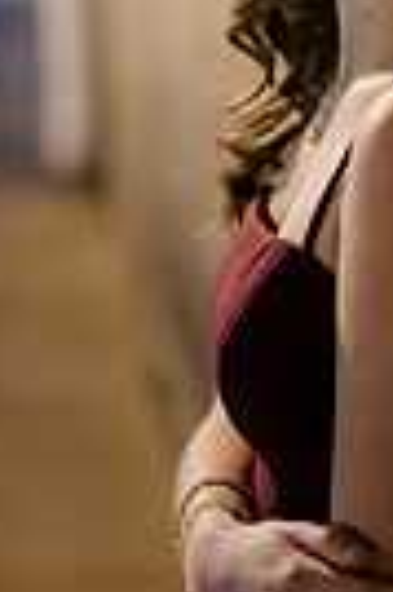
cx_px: 419
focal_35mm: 168
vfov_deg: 11.9
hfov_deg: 8.1
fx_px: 2758
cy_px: -146
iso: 2500
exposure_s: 1/125
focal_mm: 50
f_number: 1.4
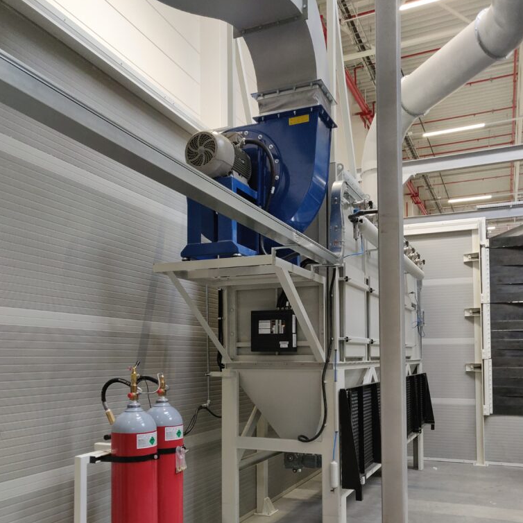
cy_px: 337
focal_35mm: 30
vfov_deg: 53.2
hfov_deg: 54.0
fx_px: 513
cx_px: 264
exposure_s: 1/25
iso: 400
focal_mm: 4.25
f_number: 1.7
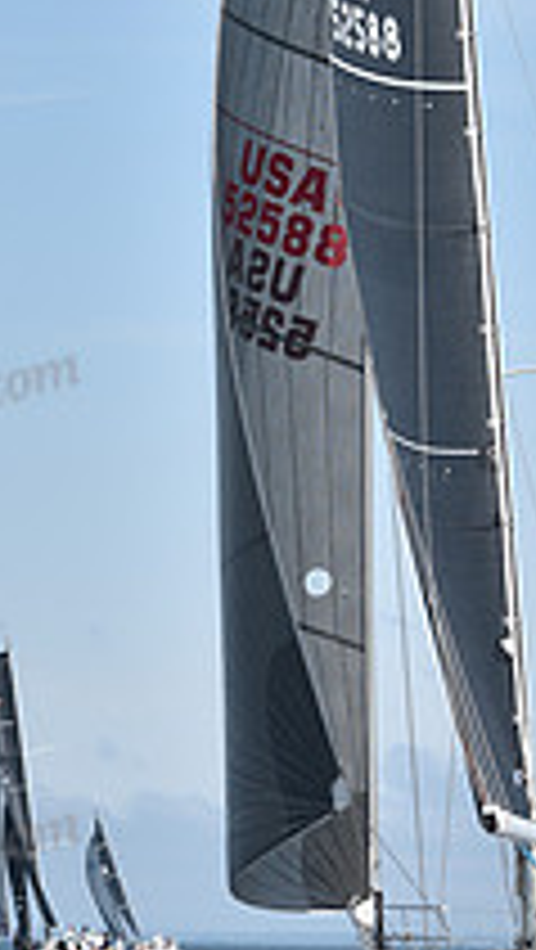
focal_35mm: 273
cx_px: 313
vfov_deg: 7.9
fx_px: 6884
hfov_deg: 4.5
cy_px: 140
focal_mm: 95
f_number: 5.6
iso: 200
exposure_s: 1/2000
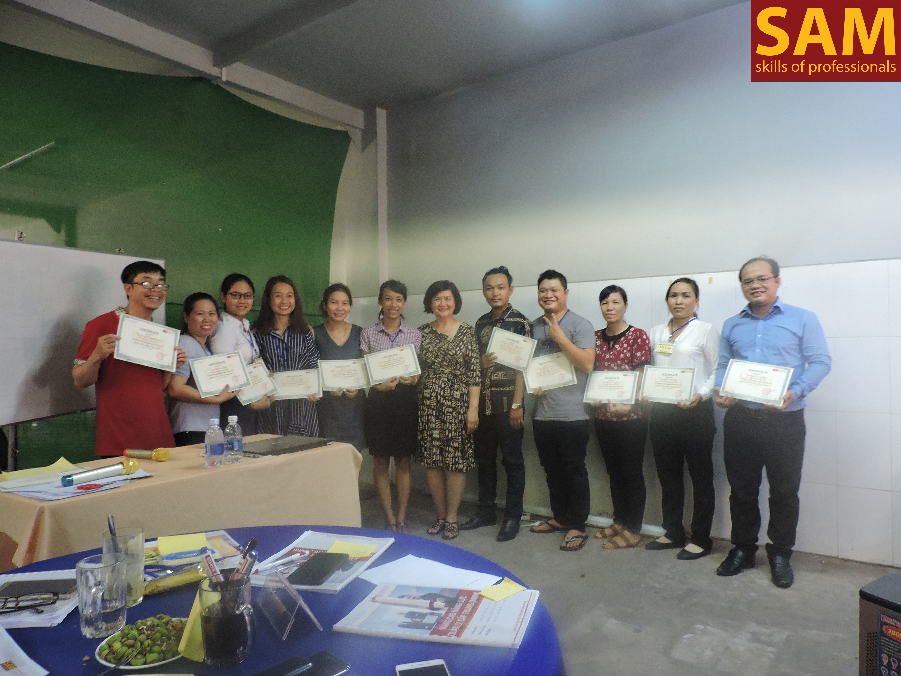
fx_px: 625
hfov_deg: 71.6
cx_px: 450
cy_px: 338
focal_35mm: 24
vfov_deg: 56.8
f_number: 3
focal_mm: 4.3
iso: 400
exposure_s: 1/10
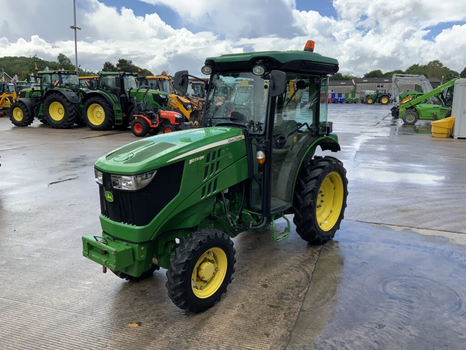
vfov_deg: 48.2
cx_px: 233
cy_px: 175
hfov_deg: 61.7
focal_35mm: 29
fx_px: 390
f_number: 1.8
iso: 16
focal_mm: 3
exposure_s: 1/1098
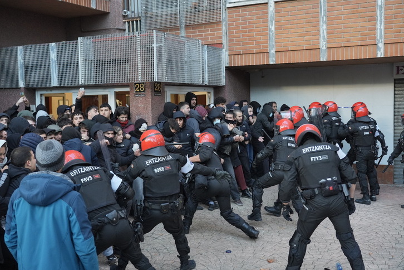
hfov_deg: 48.5
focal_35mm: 40
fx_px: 449
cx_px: 202
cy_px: 135
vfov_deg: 33.4
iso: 2000
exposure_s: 1/400
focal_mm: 40
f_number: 4
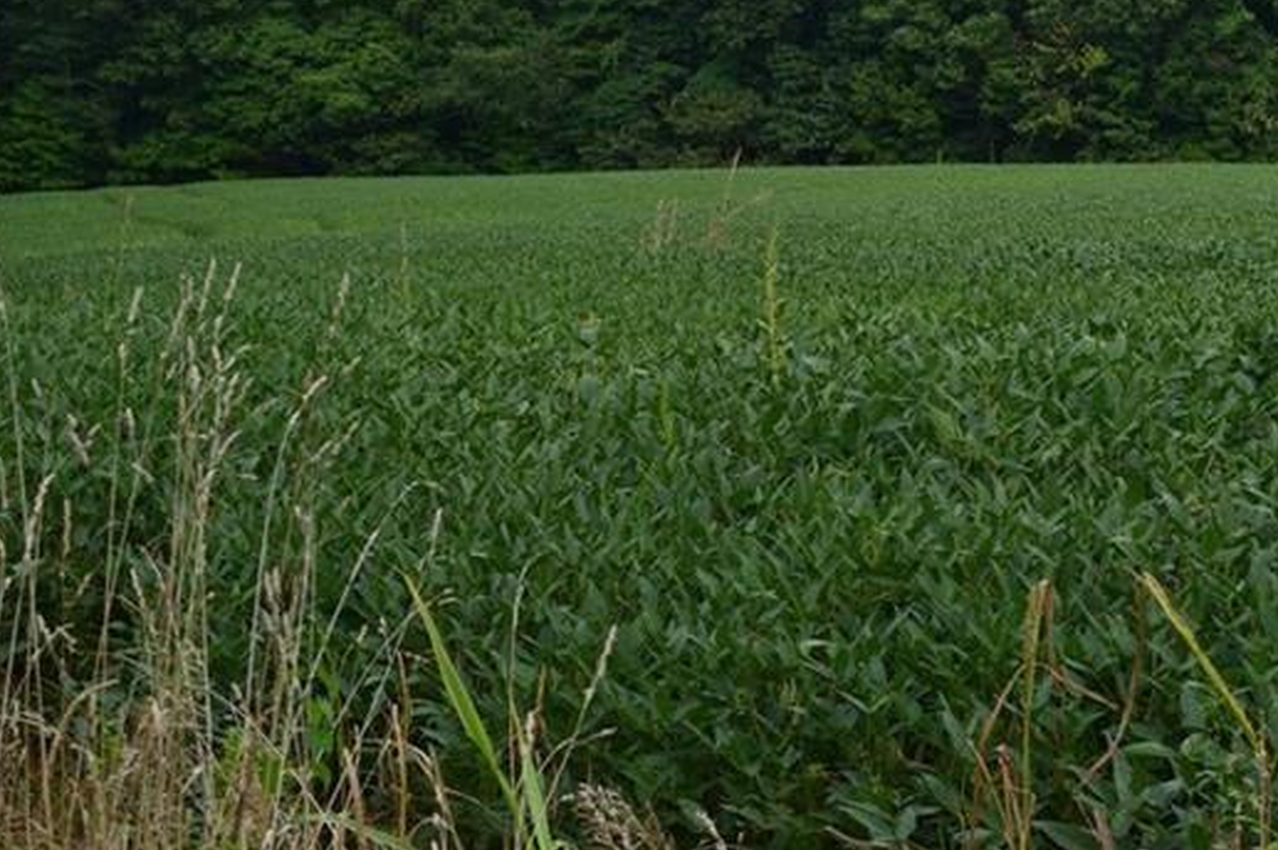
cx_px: 1211
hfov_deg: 19.2
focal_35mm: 104
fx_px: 3689
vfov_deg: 13.0
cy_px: 74
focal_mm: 35
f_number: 11
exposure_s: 1/320
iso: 400
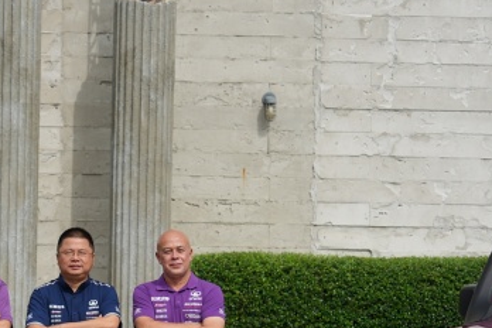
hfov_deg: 16.5
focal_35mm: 123
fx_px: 1681
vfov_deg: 11.1
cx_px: 68
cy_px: 314
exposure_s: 1/1600
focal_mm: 57
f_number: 2.8
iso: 100
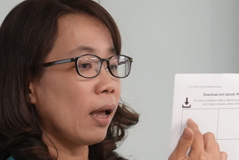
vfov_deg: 5.1
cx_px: 158
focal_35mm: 271
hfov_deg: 7.6
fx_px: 1800
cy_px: 90
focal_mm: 70
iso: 5000
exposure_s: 1/160
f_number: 5.6
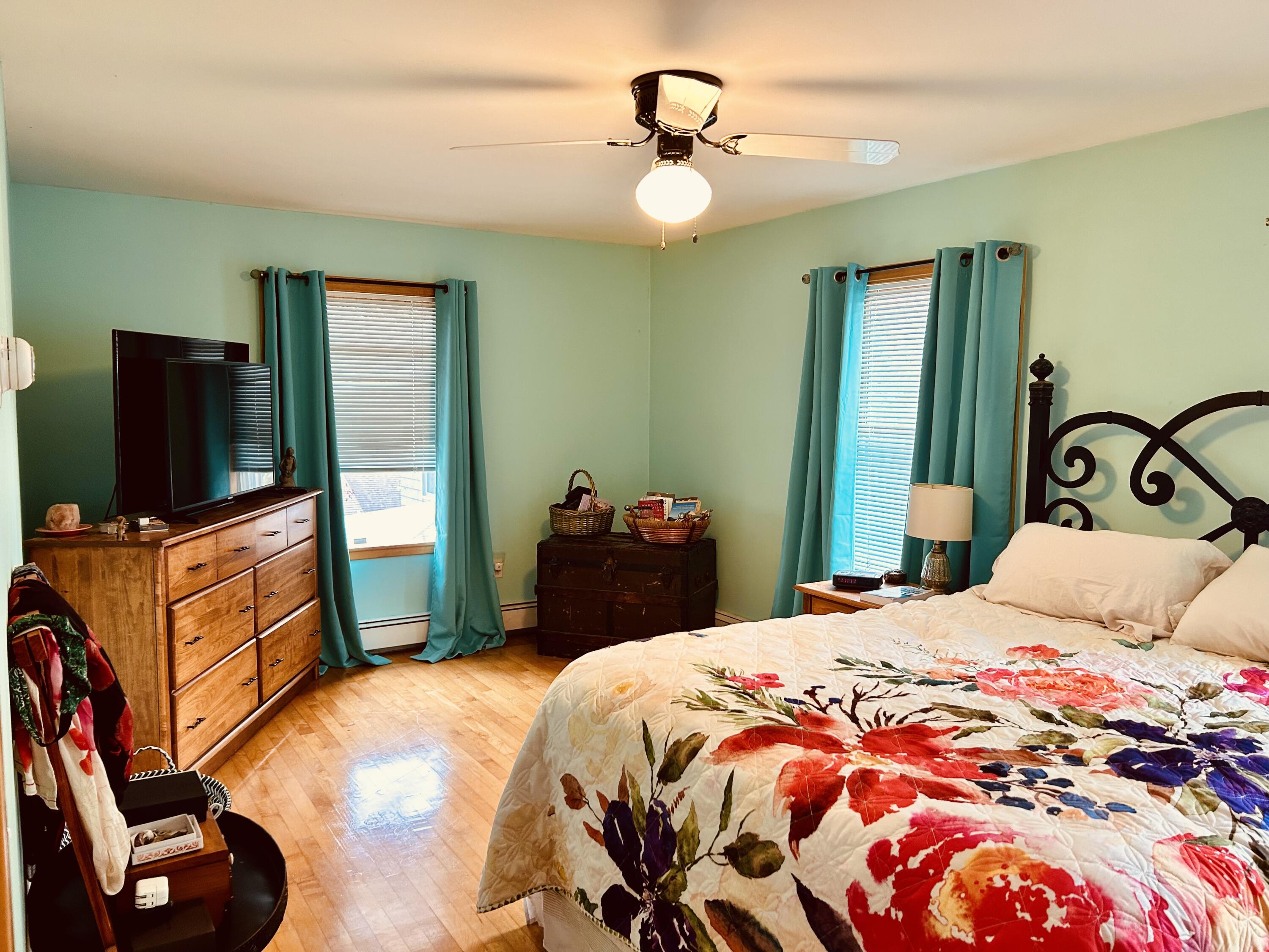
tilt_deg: -5.0
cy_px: 476
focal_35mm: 26
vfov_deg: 53.1
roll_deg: -0.3
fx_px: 953
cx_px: 634
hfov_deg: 67.3
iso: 125
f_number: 1.5
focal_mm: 5.7
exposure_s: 1/60
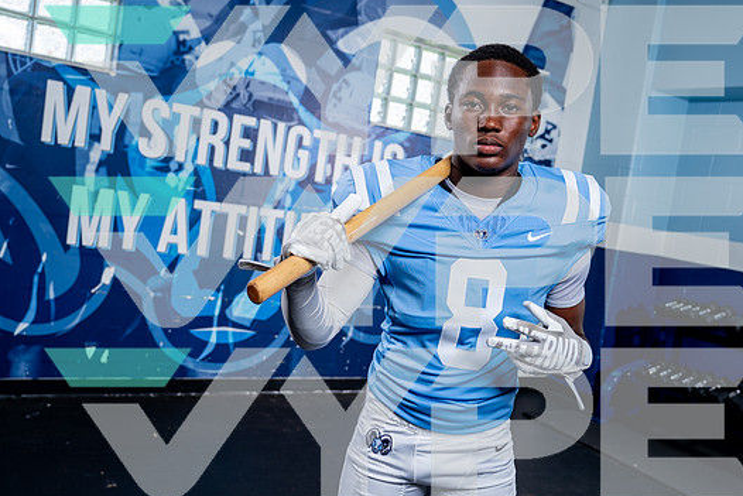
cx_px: 408
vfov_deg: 36.9
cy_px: 252
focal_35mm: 36
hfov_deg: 53.0
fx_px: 743
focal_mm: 31
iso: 100
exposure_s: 1/250
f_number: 4
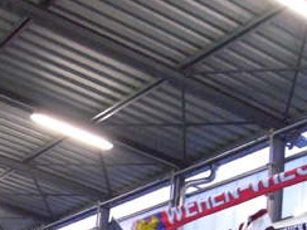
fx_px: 763
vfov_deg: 16.7
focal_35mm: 86
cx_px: -3
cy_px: 238
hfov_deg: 21.9
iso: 800
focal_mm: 6.2
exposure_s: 1/100
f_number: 2.7
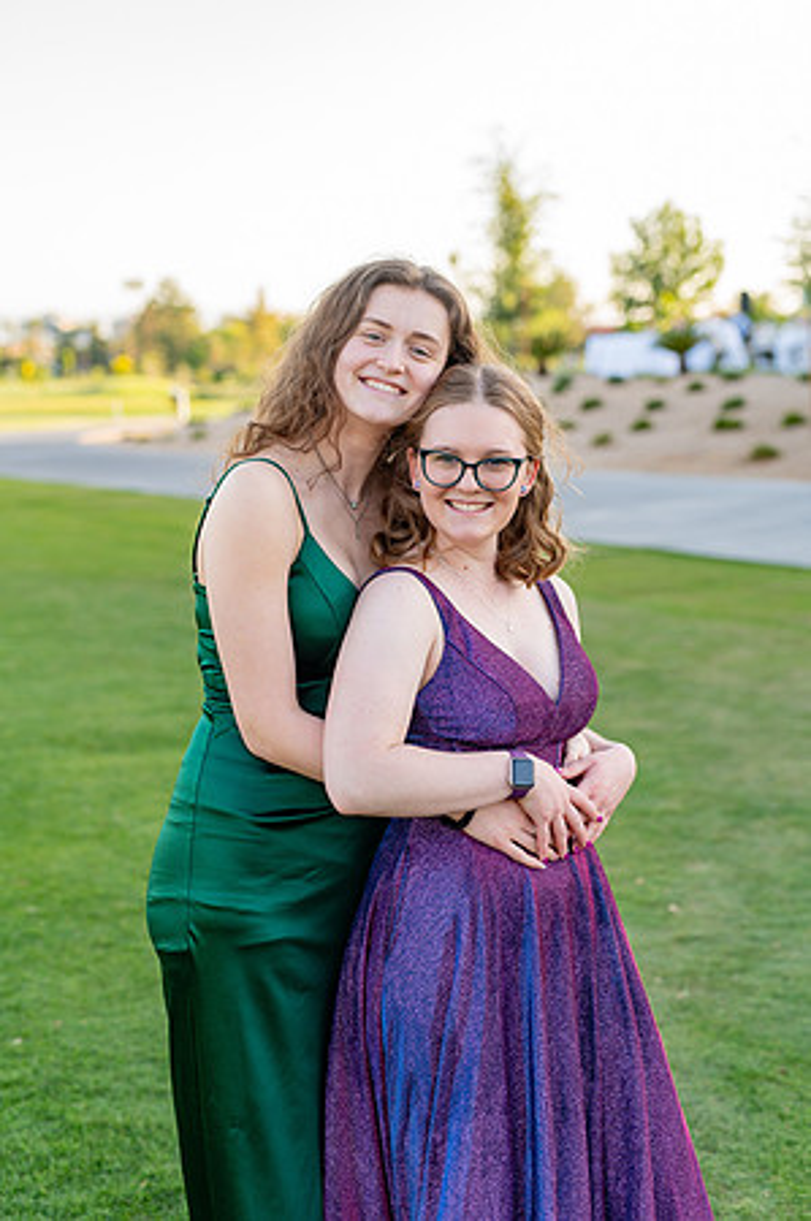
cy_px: 610
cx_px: 406
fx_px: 1693
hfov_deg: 26.9
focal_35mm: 50
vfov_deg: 39.6
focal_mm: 50
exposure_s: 1/250
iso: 100
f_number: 2.8
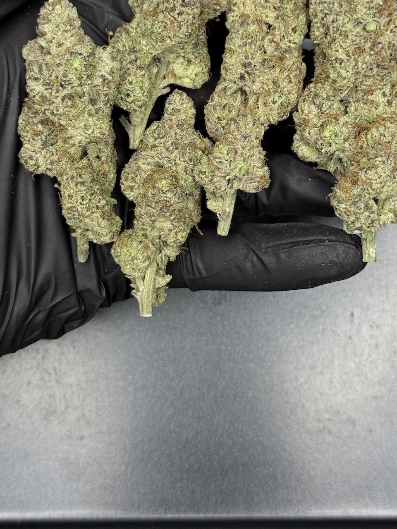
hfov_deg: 20.4
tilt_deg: -83.0
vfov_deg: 26.7
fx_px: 1101
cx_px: 218
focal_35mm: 72
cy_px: 134
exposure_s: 1/65
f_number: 1.78
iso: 100
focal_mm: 6.76
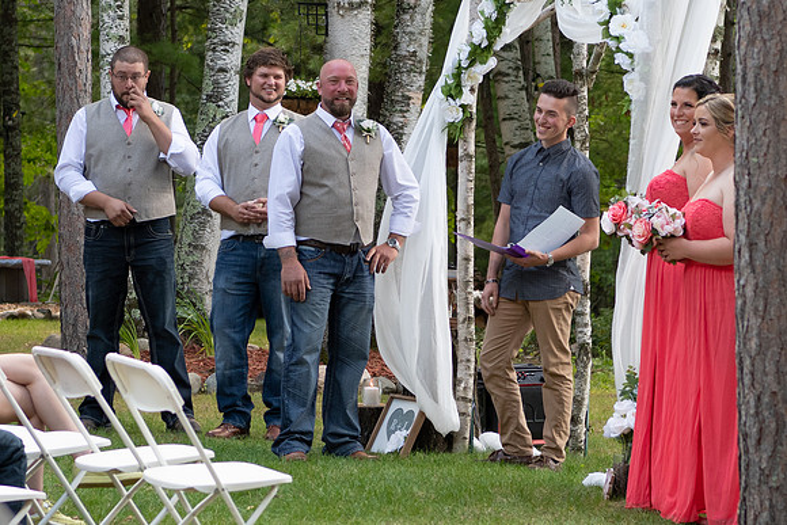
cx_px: 475
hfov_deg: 10.5
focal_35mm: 197
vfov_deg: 7.0
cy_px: 185
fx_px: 4301
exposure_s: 1/400
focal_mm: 70
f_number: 4
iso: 400
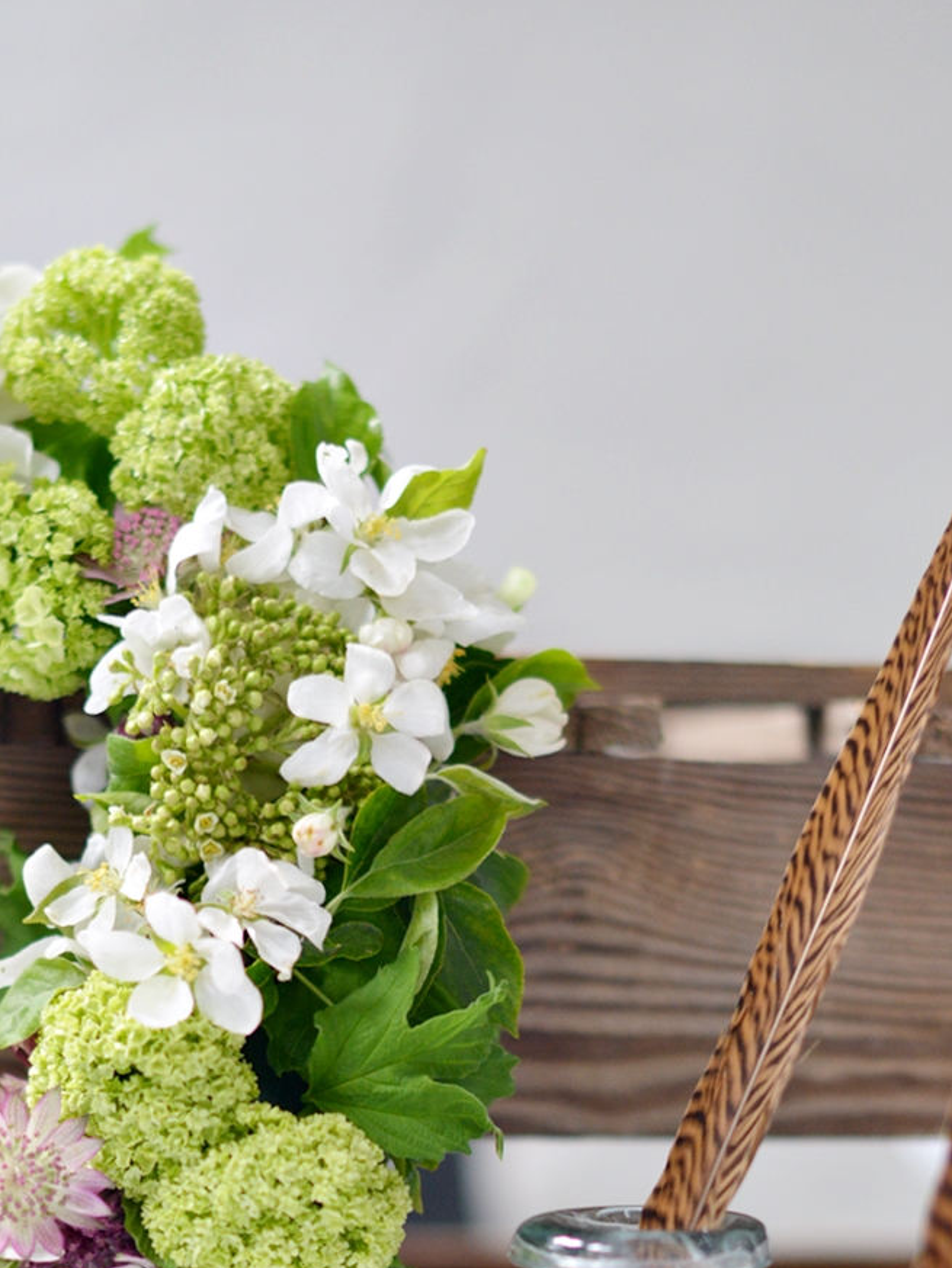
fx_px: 3629
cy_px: 1291
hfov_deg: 14.9
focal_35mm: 99
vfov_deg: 19.2
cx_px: 372
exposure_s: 1/100
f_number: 2
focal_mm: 50
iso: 1000
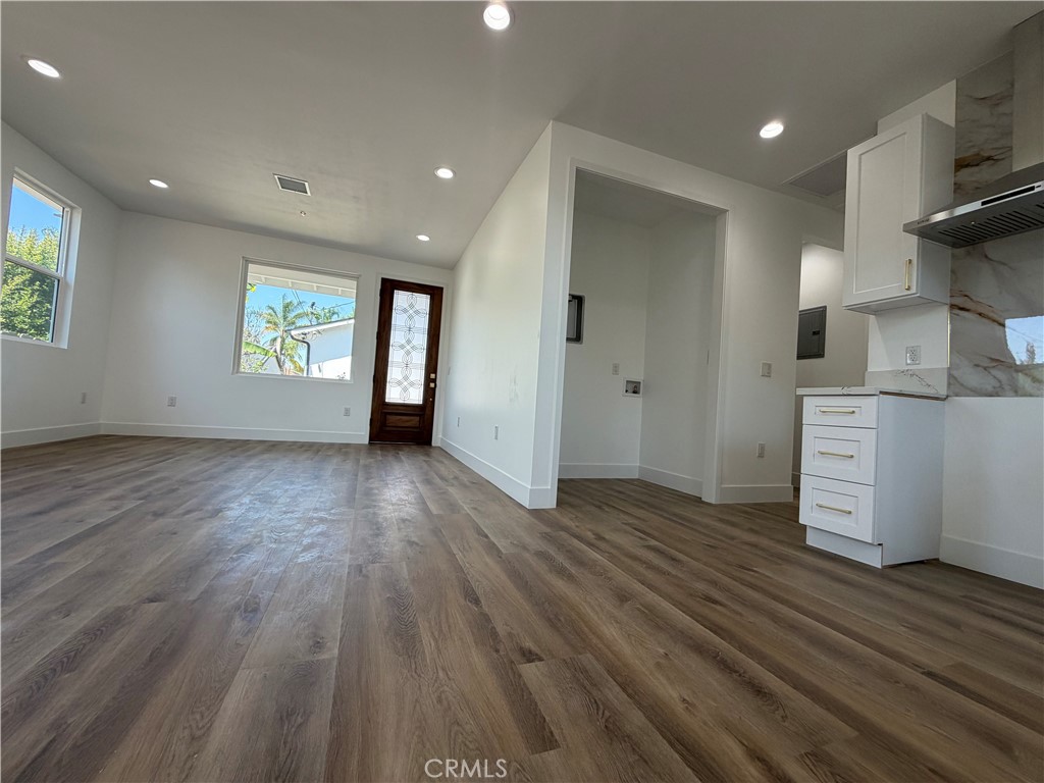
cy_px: 392
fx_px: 422
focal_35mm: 14
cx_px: 522
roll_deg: -3.2
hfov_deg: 102.1
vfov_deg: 85.7
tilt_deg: +0.6
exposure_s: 1/121
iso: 64
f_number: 2.2
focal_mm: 2.22
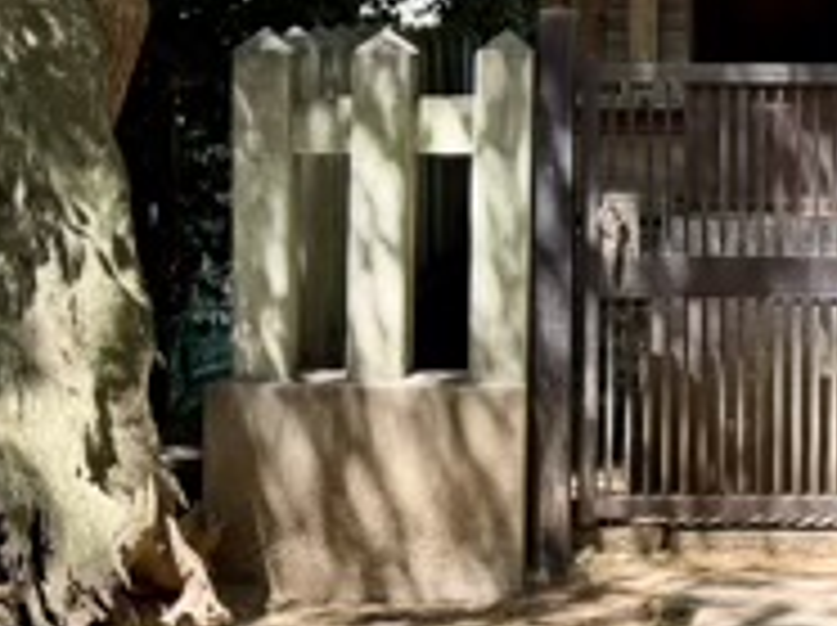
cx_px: 747
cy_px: 16
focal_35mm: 98
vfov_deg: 14.8
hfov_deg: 19.7
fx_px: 2367
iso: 40
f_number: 1.6
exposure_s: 1/121
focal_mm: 5.96
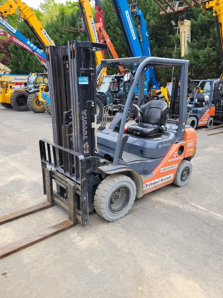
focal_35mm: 26
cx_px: 112
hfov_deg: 53.1
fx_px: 223
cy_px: 149
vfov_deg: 67.3
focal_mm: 5.4
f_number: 1.8
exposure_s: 1/681
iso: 40
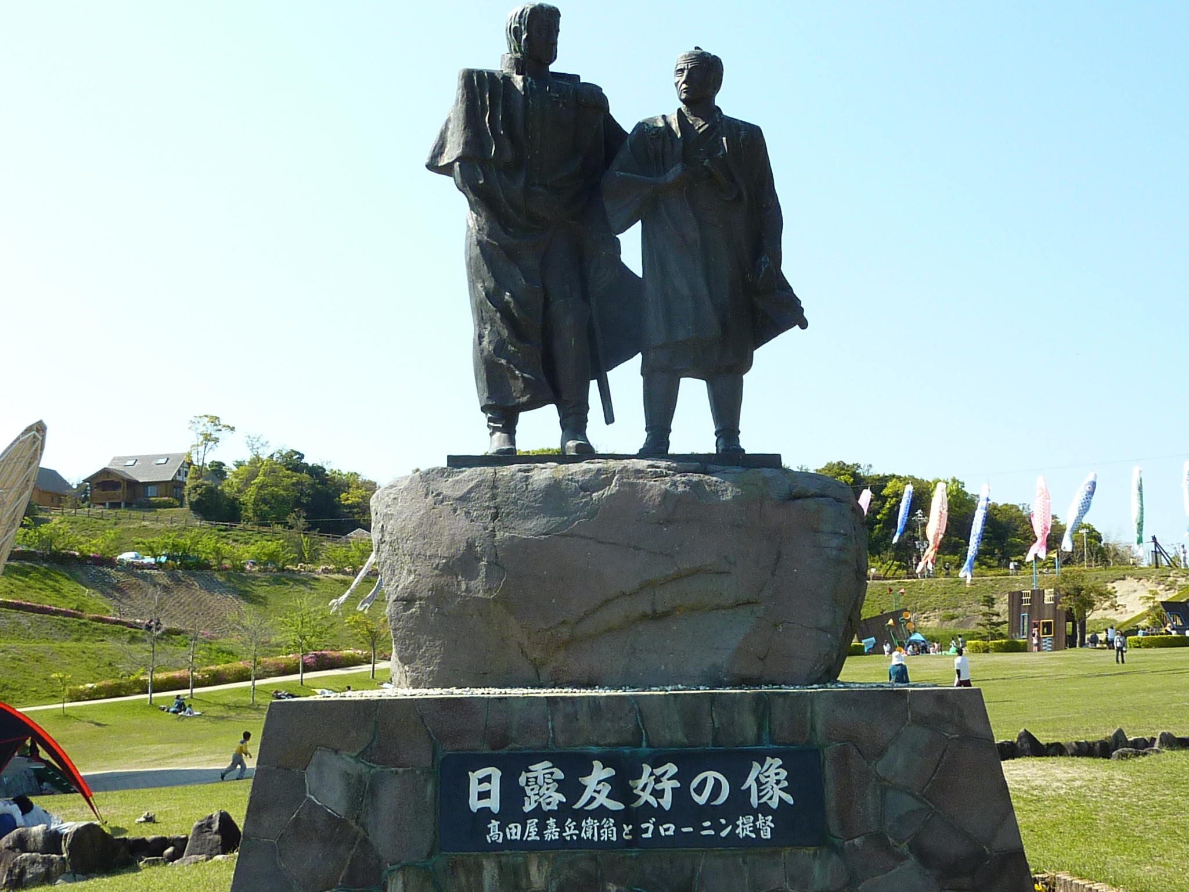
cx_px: 594
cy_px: 446
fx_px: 1649
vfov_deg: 30.3
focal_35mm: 48
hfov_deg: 39.7
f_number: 4
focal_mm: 4.4
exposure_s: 1/320
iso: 80
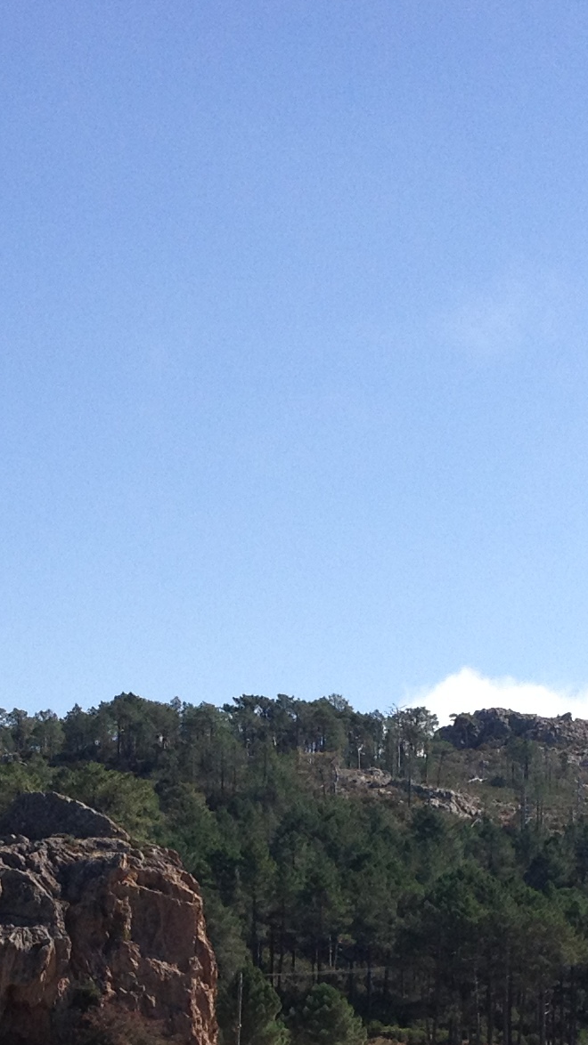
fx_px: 2939
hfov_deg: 11.4
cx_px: 378
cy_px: 1021
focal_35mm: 106
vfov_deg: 19.6
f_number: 2.4
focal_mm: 4.28
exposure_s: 1/1905
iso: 64
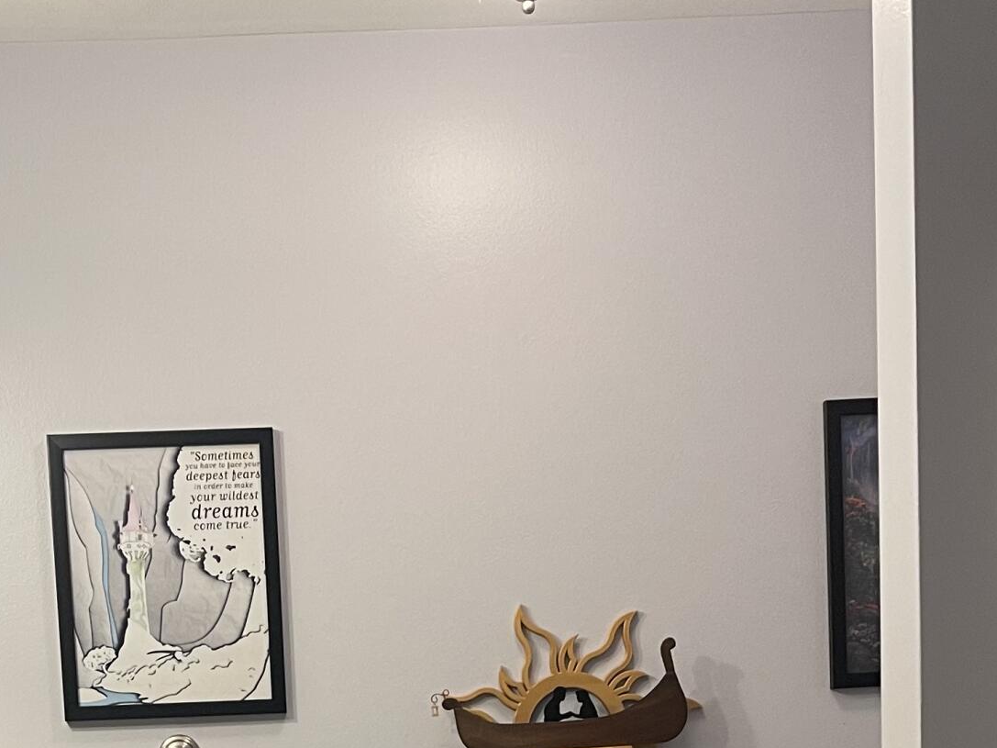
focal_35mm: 69
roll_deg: +2.4
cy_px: 1025
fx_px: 1987
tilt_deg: -9.3
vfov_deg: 19.3
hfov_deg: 28.1
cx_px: 371
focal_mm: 5.1
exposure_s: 1/60
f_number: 1.6
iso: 100
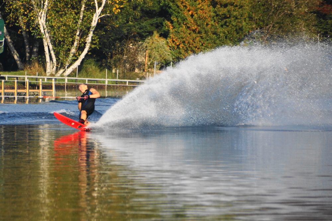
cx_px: 166
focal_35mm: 375
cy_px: 110
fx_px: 3457
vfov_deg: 3.7
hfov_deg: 5.5
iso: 250
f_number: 6.3
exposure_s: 1/400
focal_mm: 250
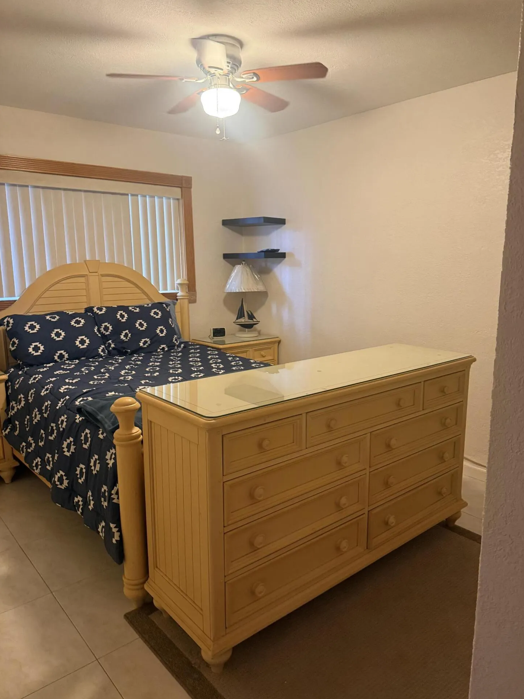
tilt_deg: -10.0
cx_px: 272
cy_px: 346
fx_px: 505
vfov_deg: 69.4
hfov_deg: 54.9
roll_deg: -0.4
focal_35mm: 25
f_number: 1.78
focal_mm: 6.76
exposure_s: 1/60
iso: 400
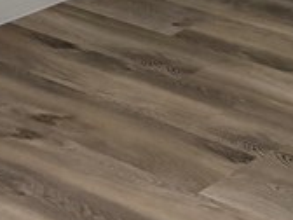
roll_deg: +0.7
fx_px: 1236
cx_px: 281
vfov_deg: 8.5
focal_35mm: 146
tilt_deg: -0.5
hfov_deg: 13.4
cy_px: -431
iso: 200
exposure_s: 1/230
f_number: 1.78
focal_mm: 6.76
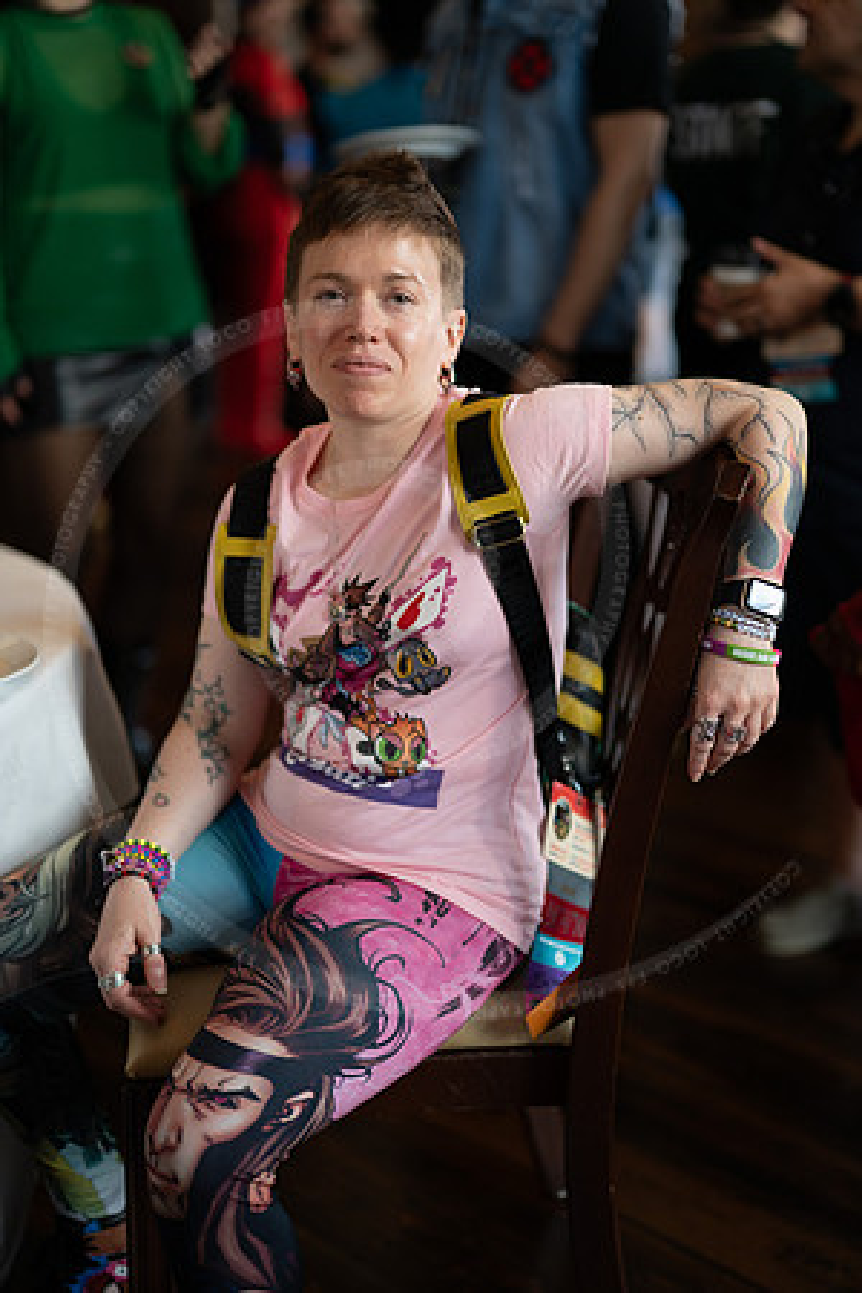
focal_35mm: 50
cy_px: 646
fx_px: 1796
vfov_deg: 39.6
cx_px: 431
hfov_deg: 27.0
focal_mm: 50
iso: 640
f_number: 1.2
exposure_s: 1/200
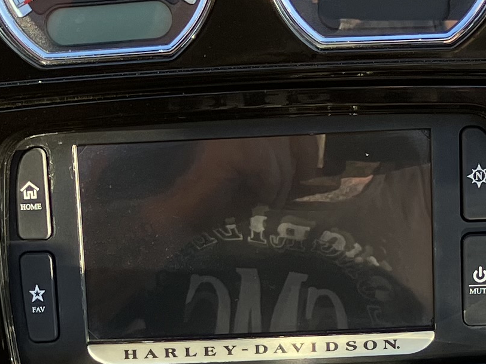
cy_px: 528
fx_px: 1952
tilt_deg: -30.3
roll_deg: -7.1
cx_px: 221
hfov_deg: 14.2
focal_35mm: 139
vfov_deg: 10.3
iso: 32
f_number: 1.8
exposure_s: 1/227
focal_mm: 3.99
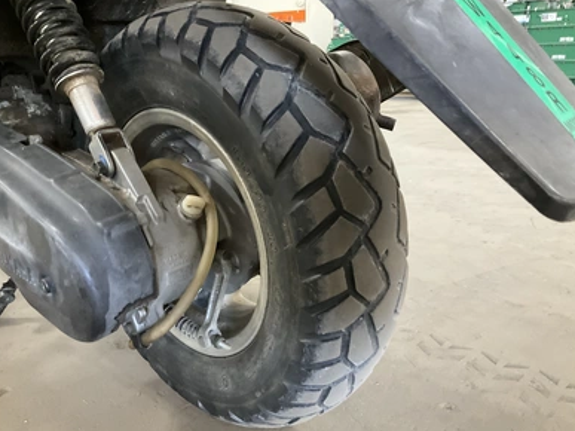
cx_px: 293
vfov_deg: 46.8
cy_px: 216
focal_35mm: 30
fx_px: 498
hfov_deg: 60.0
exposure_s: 1/30
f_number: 1.8
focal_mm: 3
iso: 320
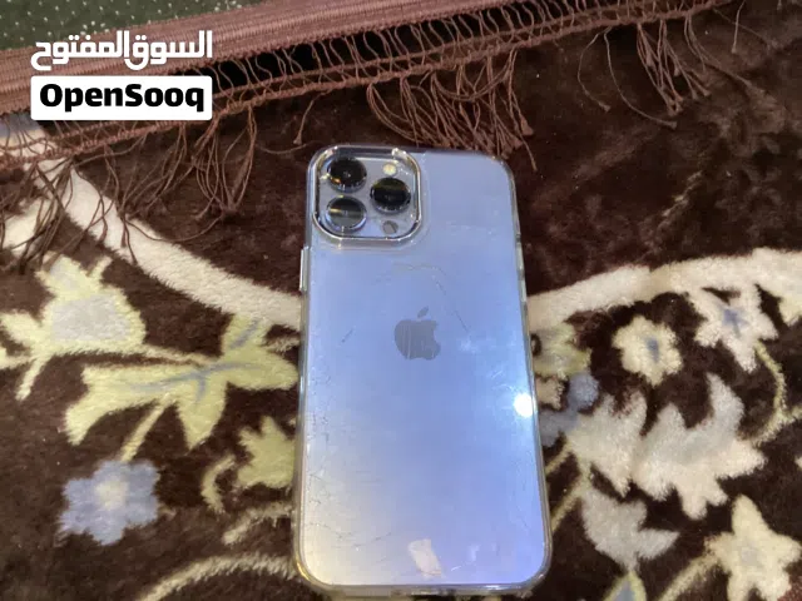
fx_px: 718
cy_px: 300
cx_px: 401
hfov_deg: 58.4
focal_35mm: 31
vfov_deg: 45.4
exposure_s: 1/30
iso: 400
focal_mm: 3.3
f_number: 2.4
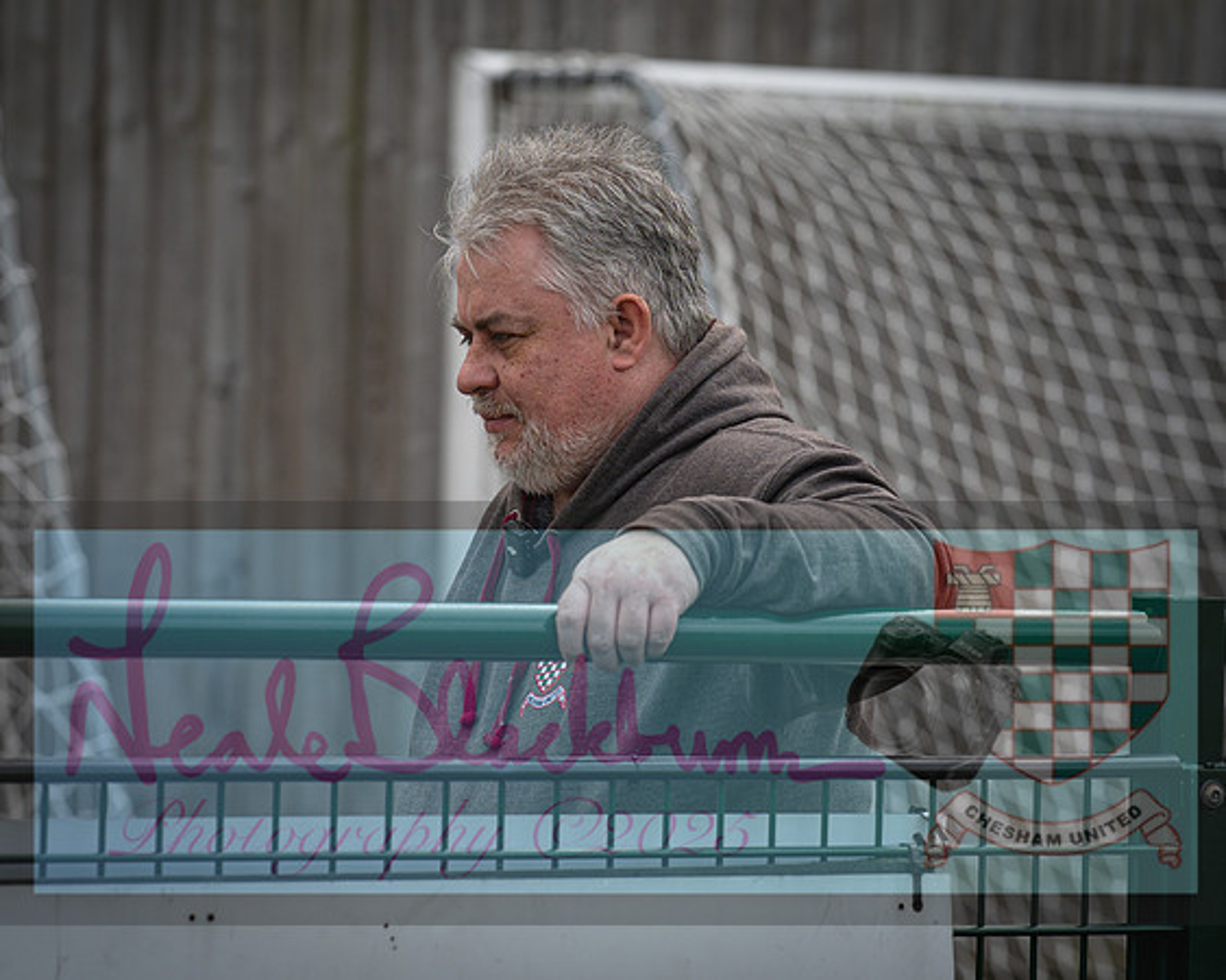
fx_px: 8378
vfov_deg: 6.7
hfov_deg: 8.4
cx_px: 524
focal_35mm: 231
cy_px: 345
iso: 200
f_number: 4
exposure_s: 1/1150
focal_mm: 135
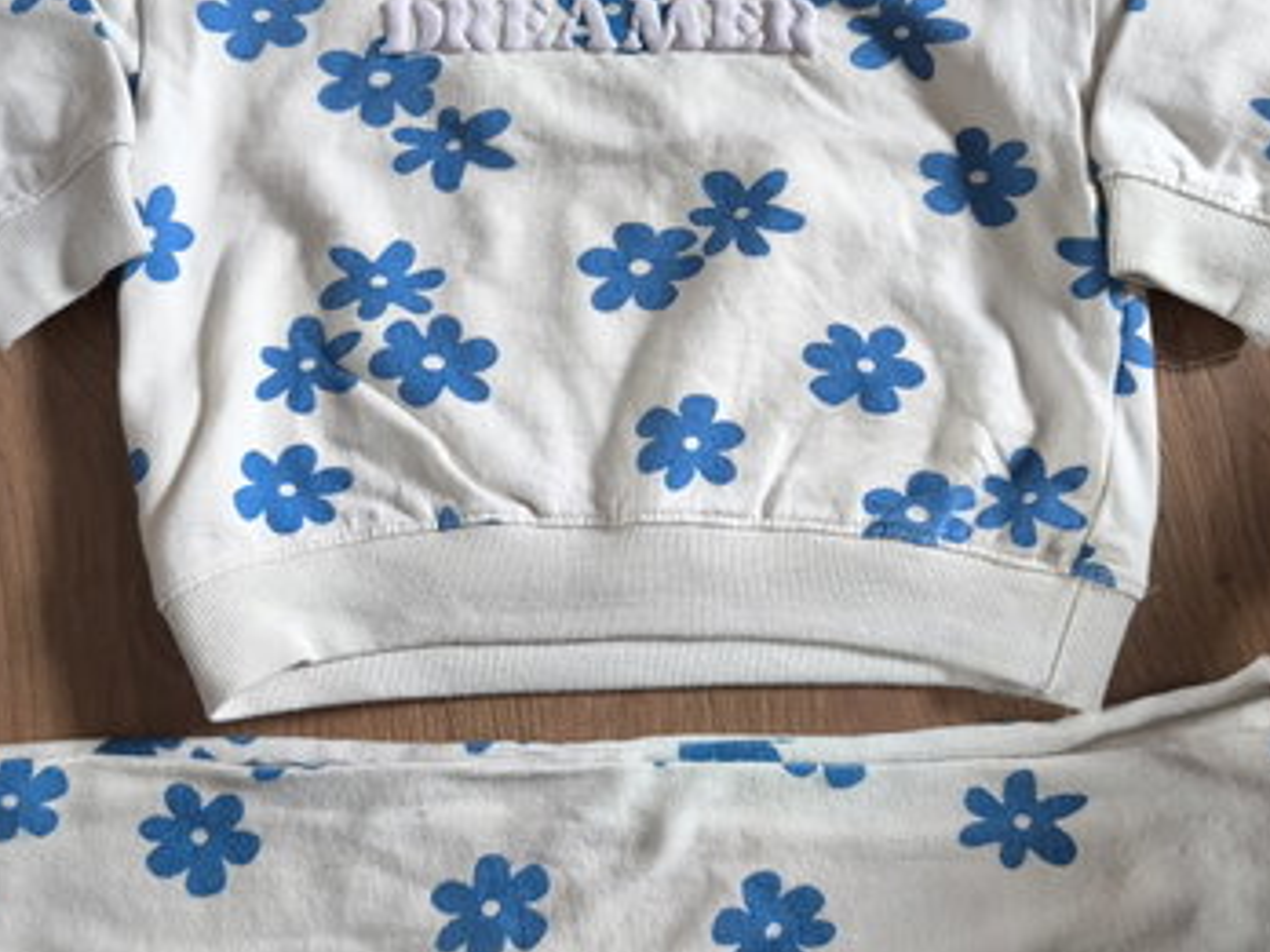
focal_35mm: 41
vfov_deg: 35.1
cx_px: 617
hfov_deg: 45.8
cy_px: 429
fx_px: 1504
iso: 640
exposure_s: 1/33.3
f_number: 1.6
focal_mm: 6.57
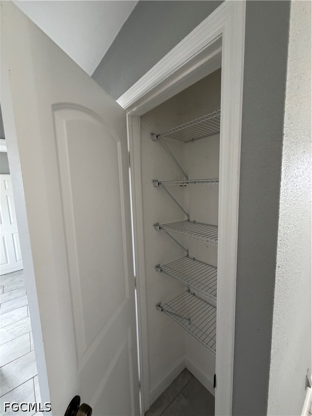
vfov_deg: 102.1
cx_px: 156
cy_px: 208
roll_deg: +4.1
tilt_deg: -7.5
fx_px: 168
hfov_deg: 85.7
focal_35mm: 14
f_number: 2.2
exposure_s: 1/87
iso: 320
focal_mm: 2.22
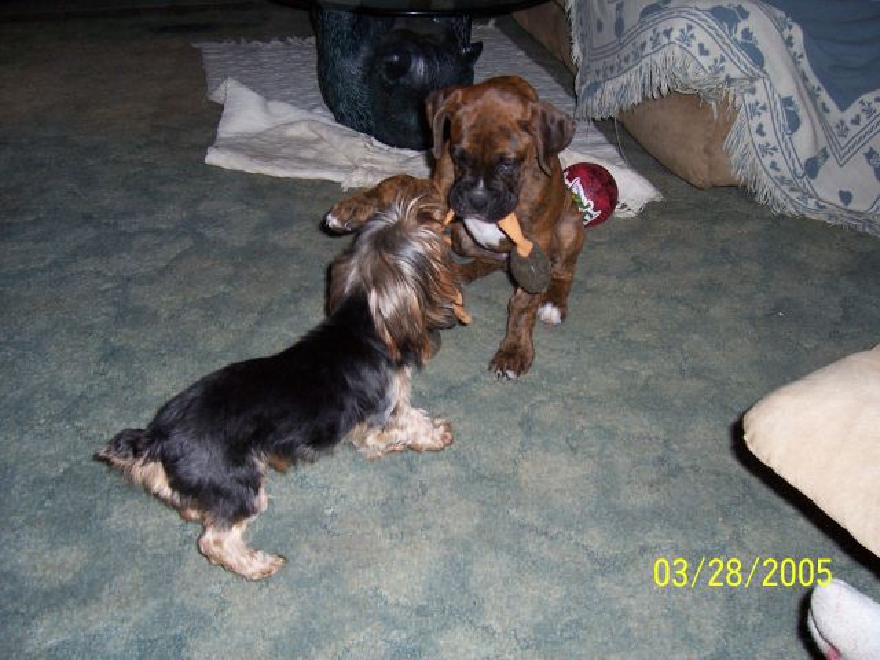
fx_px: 864
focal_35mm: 34
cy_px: 330
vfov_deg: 41.8
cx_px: 440
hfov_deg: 54.0
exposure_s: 1/60
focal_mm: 5.6
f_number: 2.7
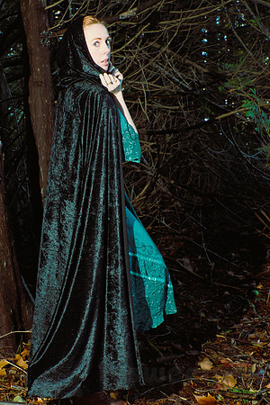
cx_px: 135
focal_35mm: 36
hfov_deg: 36.9
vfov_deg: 53.1
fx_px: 405
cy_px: 202
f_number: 5
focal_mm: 24
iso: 400
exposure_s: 1/60
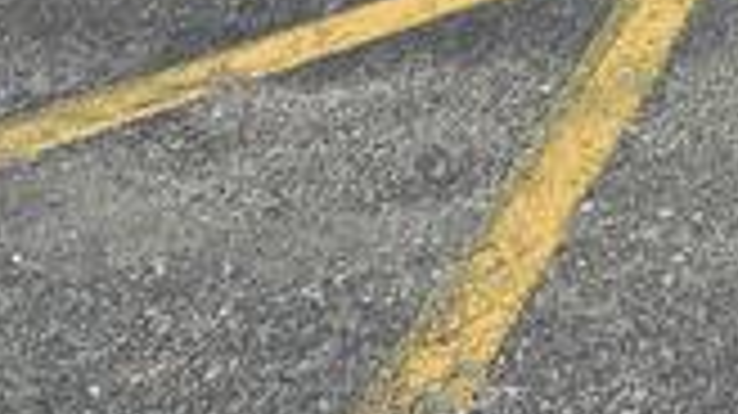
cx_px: 1408
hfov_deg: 17.0
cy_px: -648
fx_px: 1916
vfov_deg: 10.3
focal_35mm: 98
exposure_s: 1/2000
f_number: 1.7
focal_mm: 6.3
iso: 25
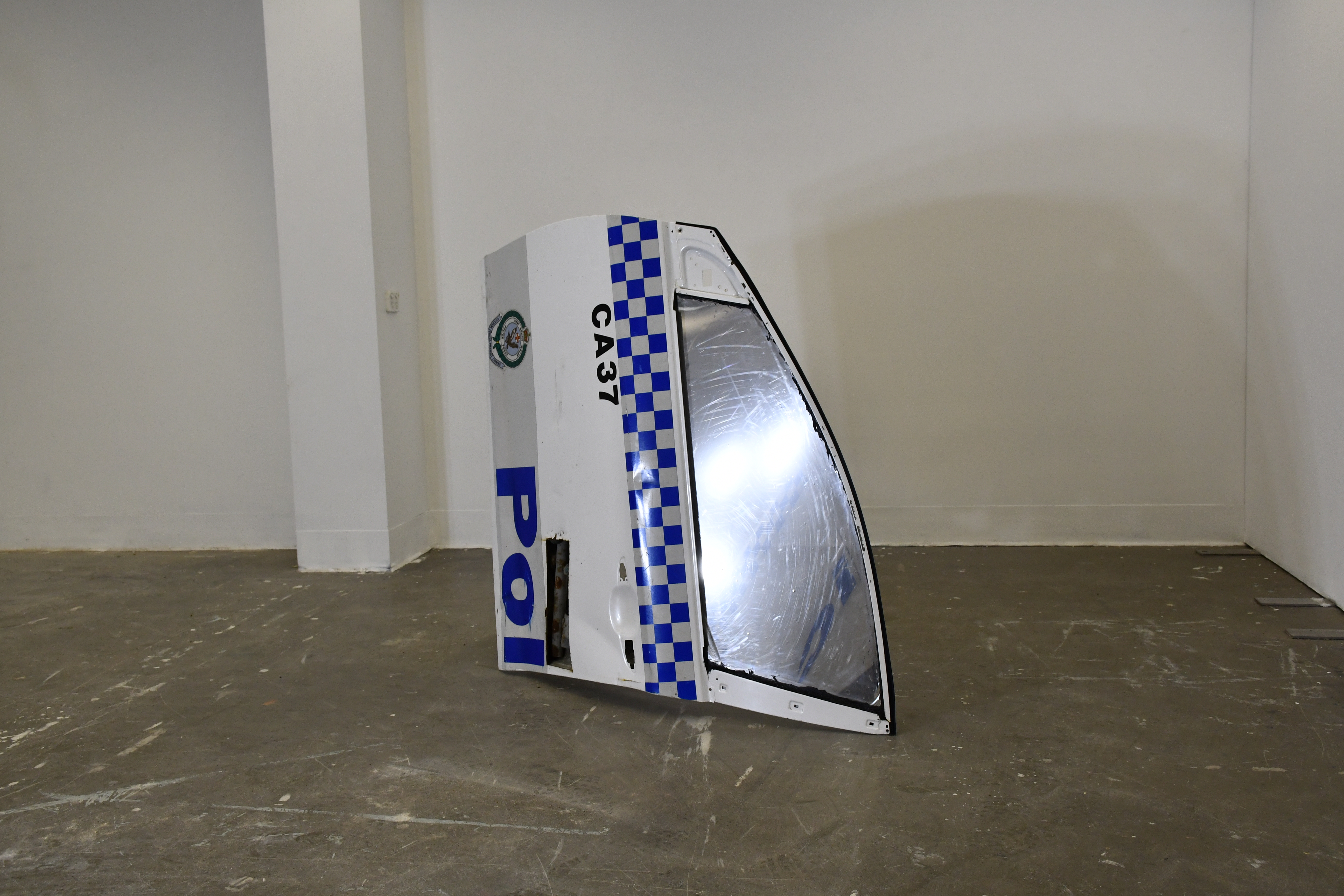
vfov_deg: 36.9
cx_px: 672
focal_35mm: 36
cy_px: 448
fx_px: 1344
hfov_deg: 53.1
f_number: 3.8
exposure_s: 1/125
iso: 1000
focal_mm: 24
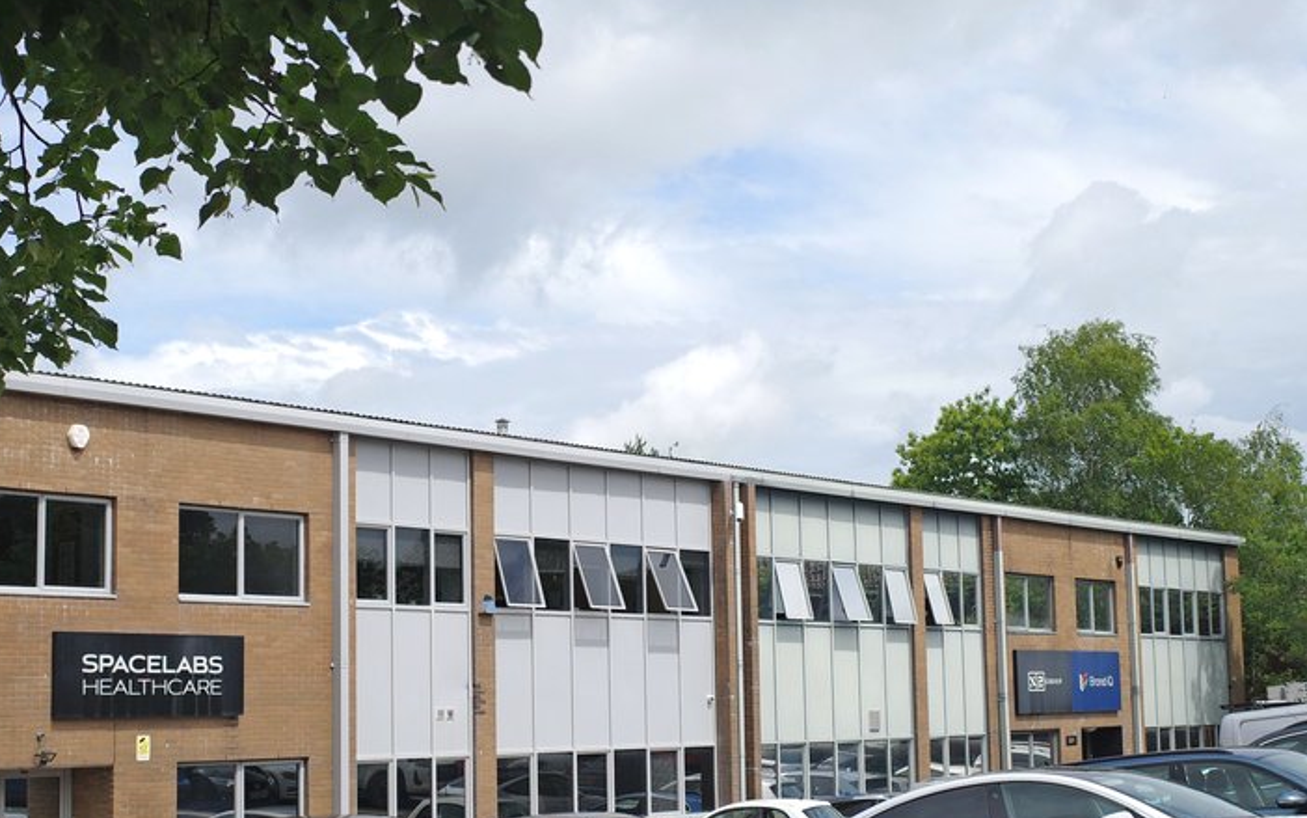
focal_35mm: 61
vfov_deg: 21.3
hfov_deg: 33.5
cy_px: 397
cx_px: 611
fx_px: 2173
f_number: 2.8
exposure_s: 1/640
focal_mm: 18.3
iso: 100
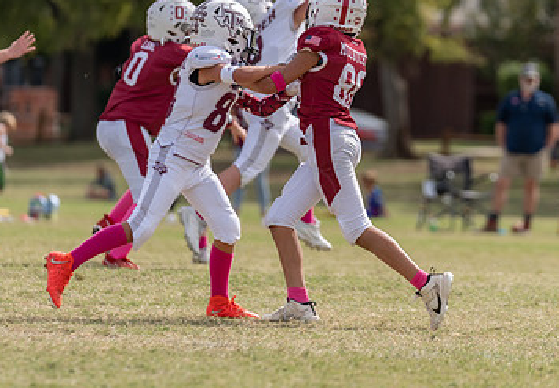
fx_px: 6934
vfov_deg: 3.2
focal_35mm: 441
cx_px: 322
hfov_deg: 4.6
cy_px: 71
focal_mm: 200
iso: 125
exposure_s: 1/2000
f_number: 3.2
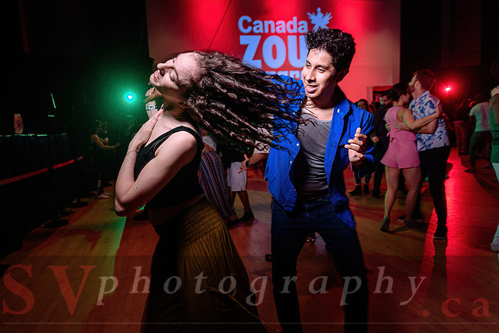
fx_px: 351
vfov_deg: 50.7
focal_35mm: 25
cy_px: 165
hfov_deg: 70.7
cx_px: 241
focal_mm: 24
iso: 1250
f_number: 2.8
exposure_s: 1/60
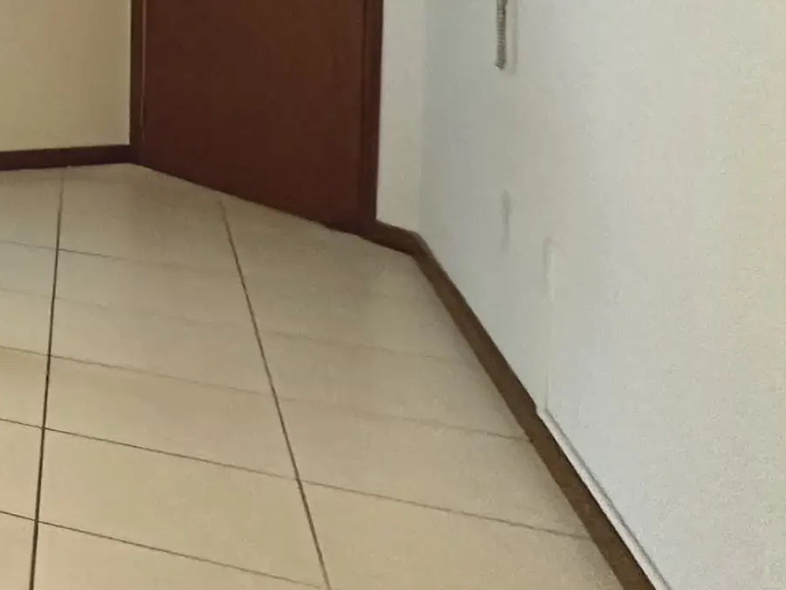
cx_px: -798
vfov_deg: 21.6
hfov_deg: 18.8
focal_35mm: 62
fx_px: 1408
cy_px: -149
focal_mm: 2.22
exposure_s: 1/120
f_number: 2.2
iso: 250
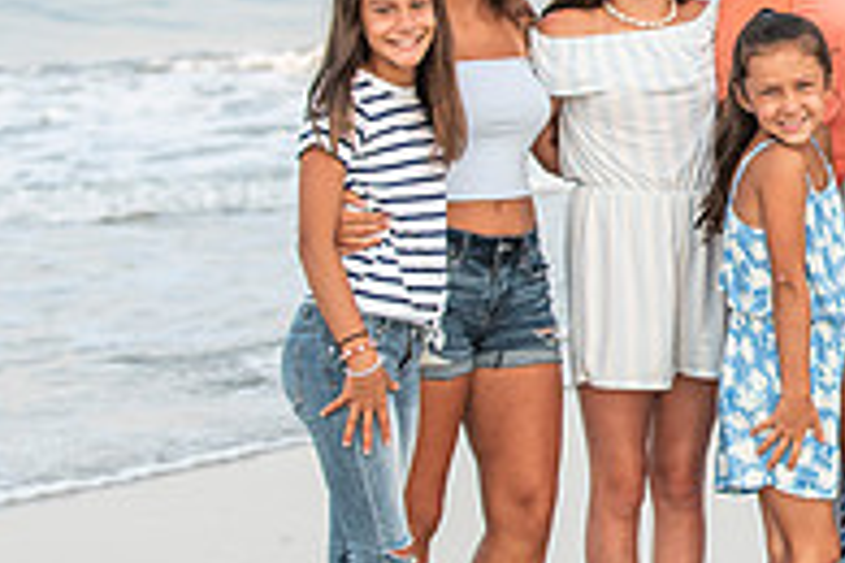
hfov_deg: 9.3
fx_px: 5117
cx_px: 985
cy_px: 152
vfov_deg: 6.3
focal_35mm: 218
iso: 800
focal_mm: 70
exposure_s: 1/1600
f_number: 3.5
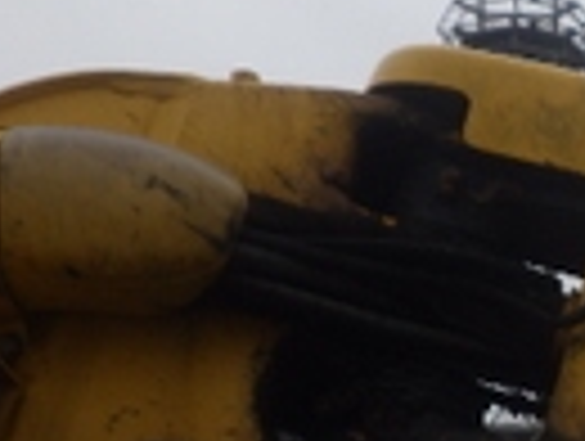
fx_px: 1744
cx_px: 882
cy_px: 414
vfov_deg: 14.2
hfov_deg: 17.2
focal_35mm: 103
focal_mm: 5
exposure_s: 1/400
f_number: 4.2
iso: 125
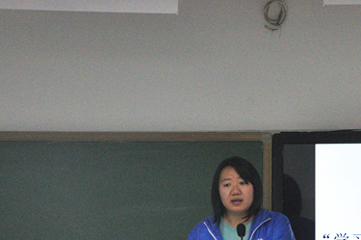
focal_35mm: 224
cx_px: 275
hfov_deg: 9.2
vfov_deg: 6.1
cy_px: 248
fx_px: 2243
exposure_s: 1/100
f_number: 5.3
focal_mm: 70
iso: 2200
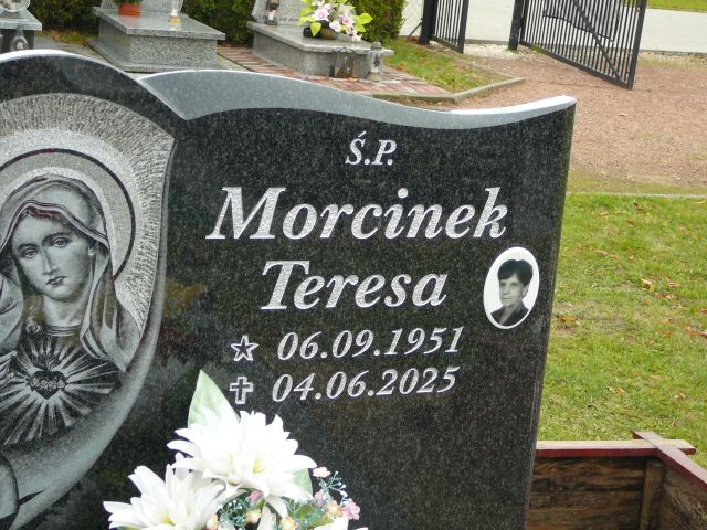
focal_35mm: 61
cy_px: 265
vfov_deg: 24.0
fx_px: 1246
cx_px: 354
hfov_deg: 31.7
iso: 80
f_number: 3.6
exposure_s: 1/60
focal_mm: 9.1
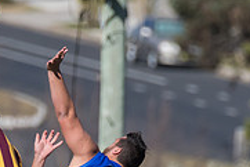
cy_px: 241
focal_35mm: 2803
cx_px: 29
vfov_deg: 0.5
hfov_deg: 0.7
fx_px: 19480
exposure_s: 1/5000
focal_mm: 550
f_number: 8
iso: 800
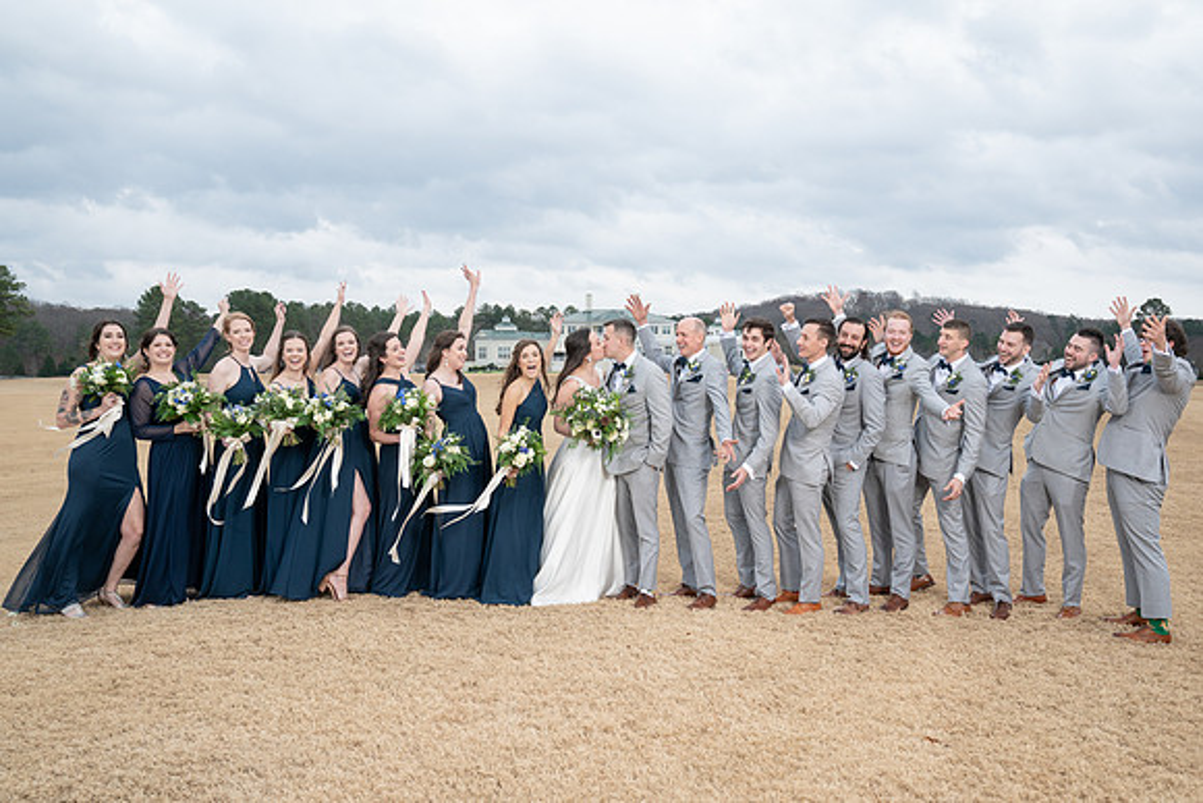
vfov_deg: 40.4
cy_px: 394
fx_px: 1090
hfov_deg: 57.8
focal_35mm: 33
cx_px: 612
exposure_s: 1/250
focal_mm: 32
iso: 320
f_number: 5.6
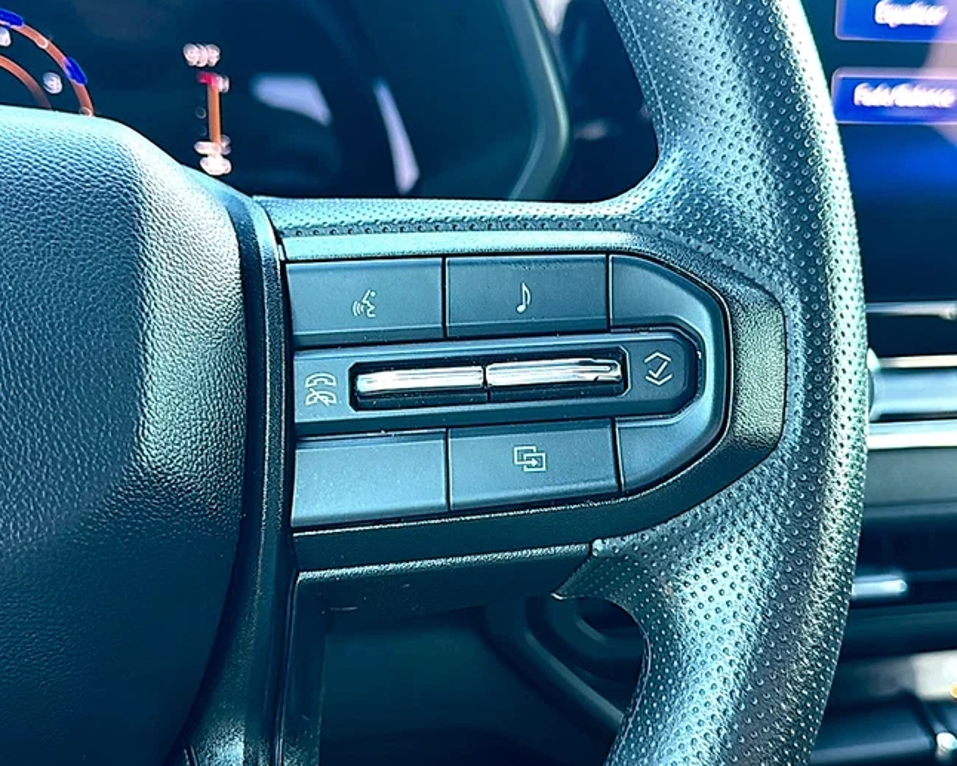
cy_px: 382
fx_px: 1048
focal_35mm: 37
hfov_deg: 49.0
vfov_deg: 40.1
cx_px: 517
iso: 64
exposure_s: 1/40
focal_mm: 6.86
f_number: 1.78
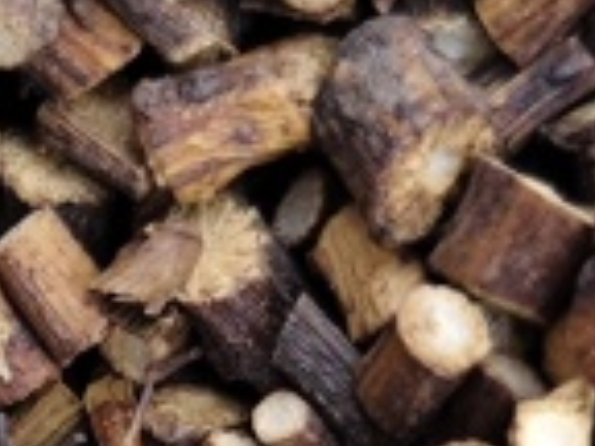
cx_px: -244
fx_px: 2922
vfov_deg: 8.3
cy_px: 911
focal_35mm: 170
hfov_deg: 11.2
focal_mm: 5.56
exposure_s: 1/447
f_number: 1.88
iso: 434
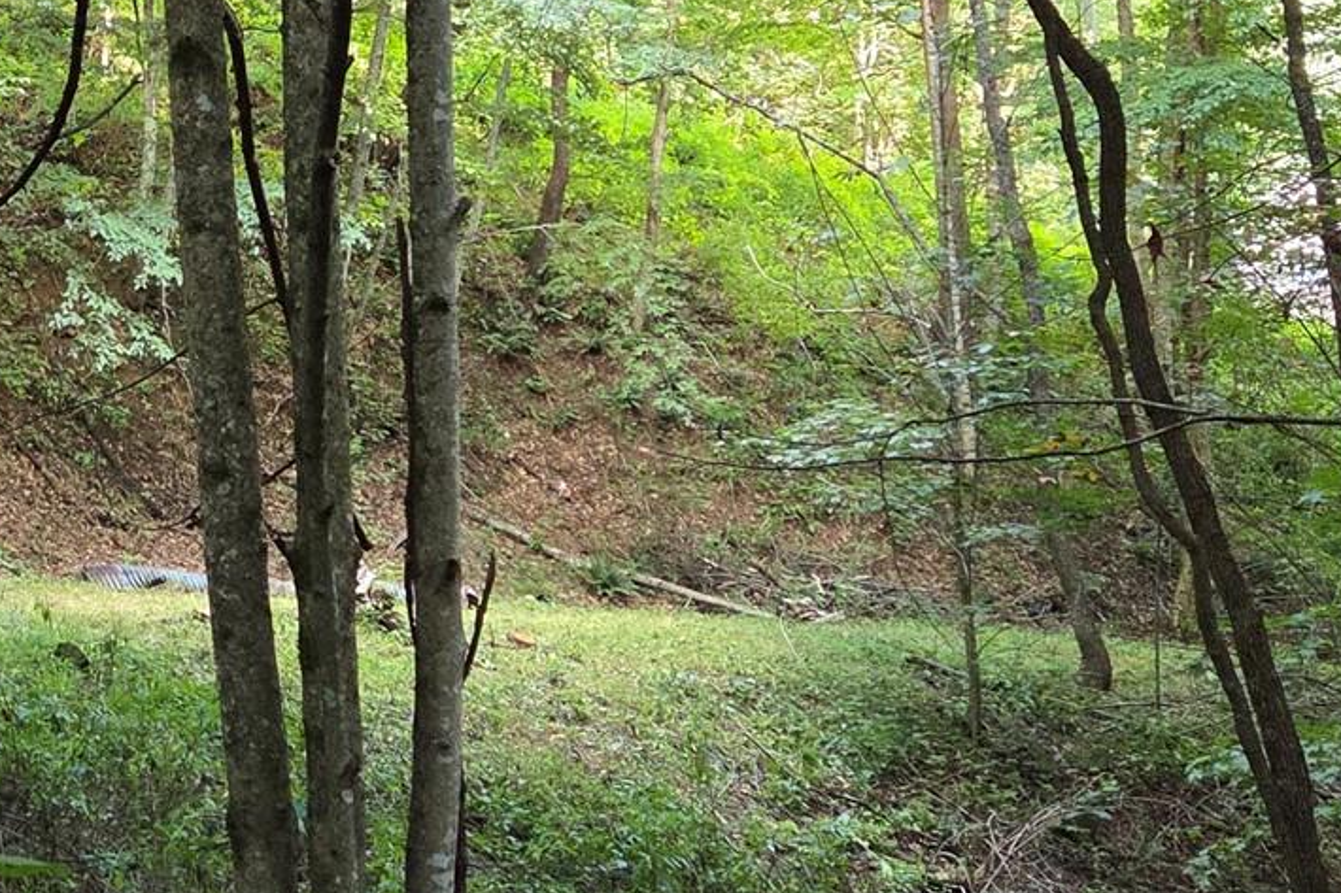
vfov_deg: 19.6
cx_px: -149
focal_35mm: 69
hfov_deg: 26.8
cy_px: 217
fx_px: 2569
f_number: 1.8
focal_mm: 5.4
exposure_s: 1/120
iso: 640
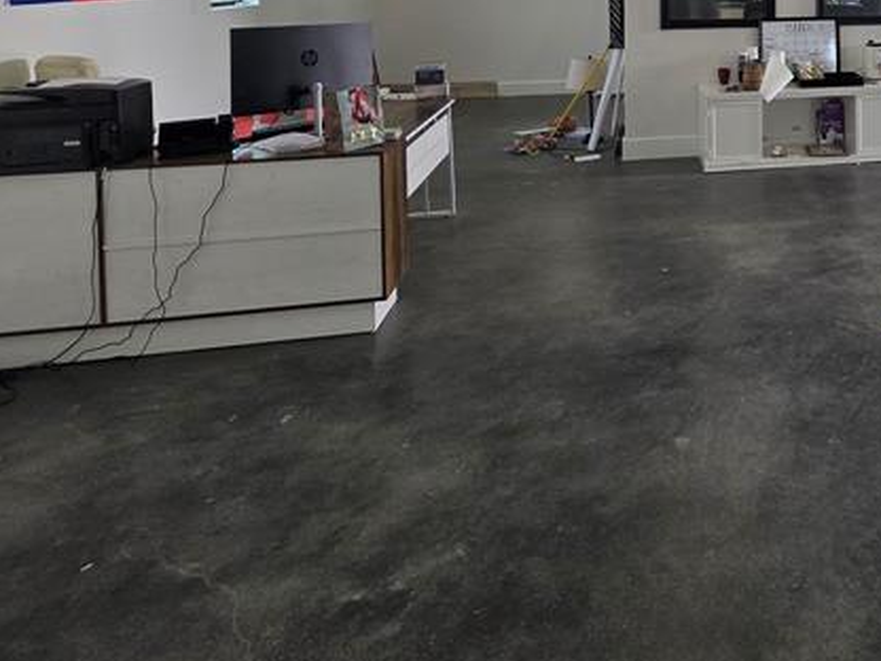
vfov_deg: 39.0
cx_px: 843
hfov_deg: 48.7
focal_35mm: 32
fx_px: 814
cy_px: -2
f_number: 1.9
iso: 100
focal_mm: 2.2
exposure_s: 1/120
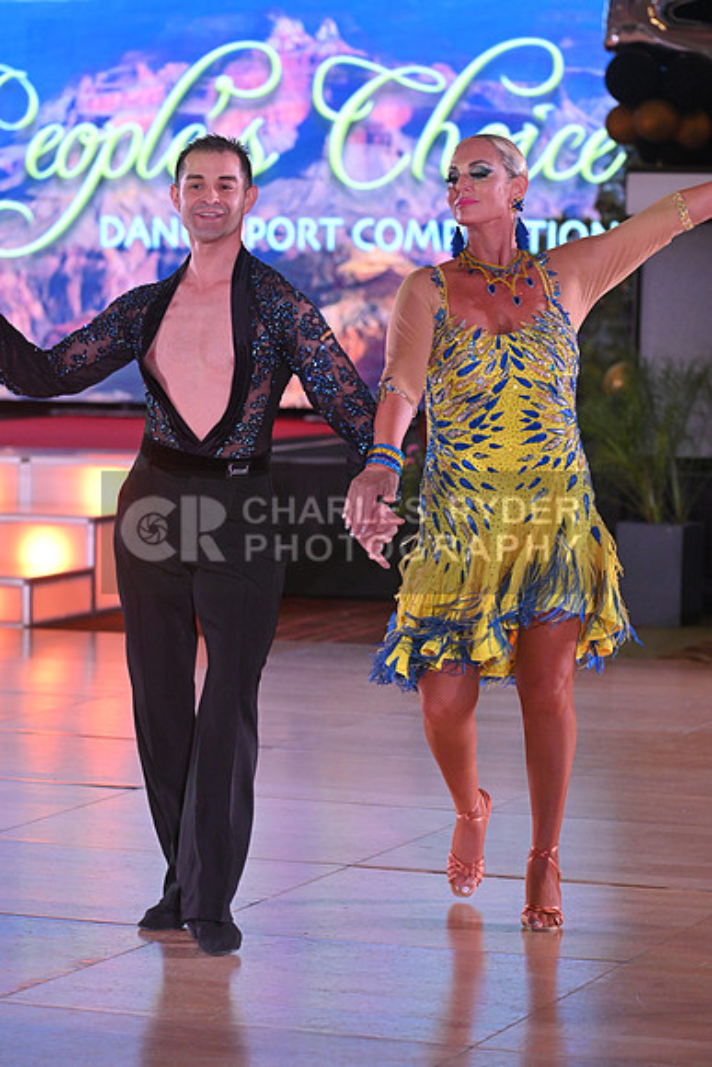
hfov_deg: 10.6
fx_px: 3854
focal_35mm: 130
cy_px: 534
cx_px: 356
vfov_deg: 15.8
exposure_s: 1/400
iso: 3200
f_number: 5
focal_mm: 130
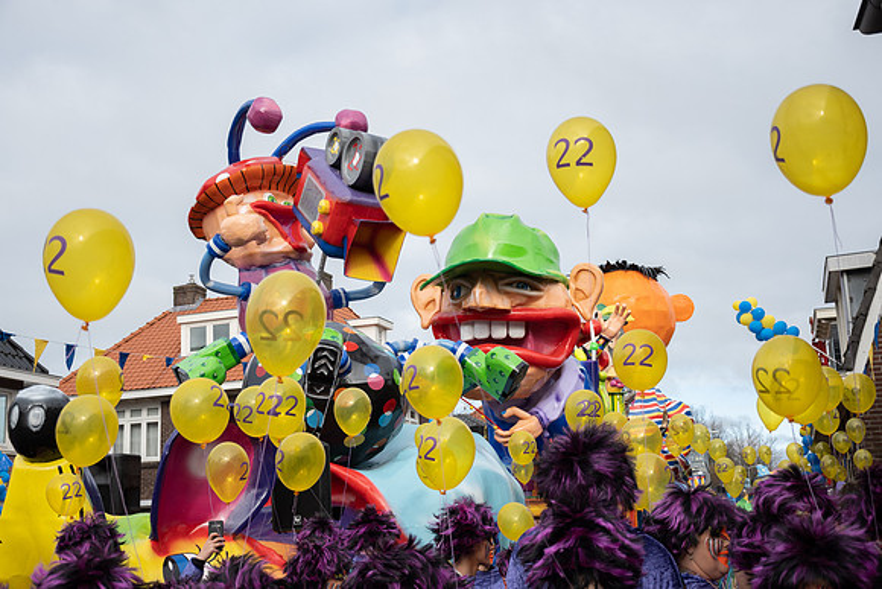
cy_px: 294
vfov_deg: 29.9
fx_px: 1103
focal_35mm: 45
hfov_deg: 43.6
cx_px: 441
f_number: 4.5
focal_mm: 30
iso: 400
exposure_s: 1/3200
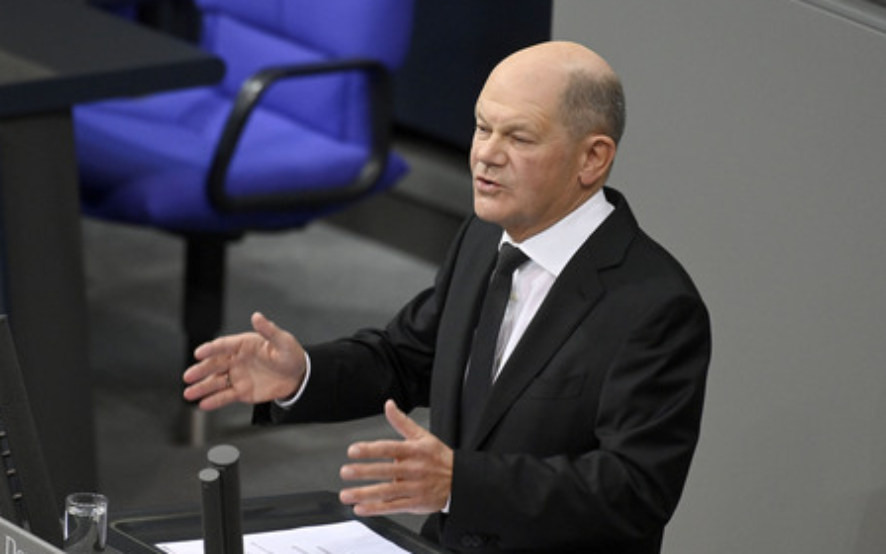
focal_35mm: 420
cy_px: 271
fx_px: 10141
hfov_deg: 5.0
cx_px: 442
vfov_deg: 3.1
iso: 8000
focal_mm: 410
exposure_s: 1/400
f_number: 5.6
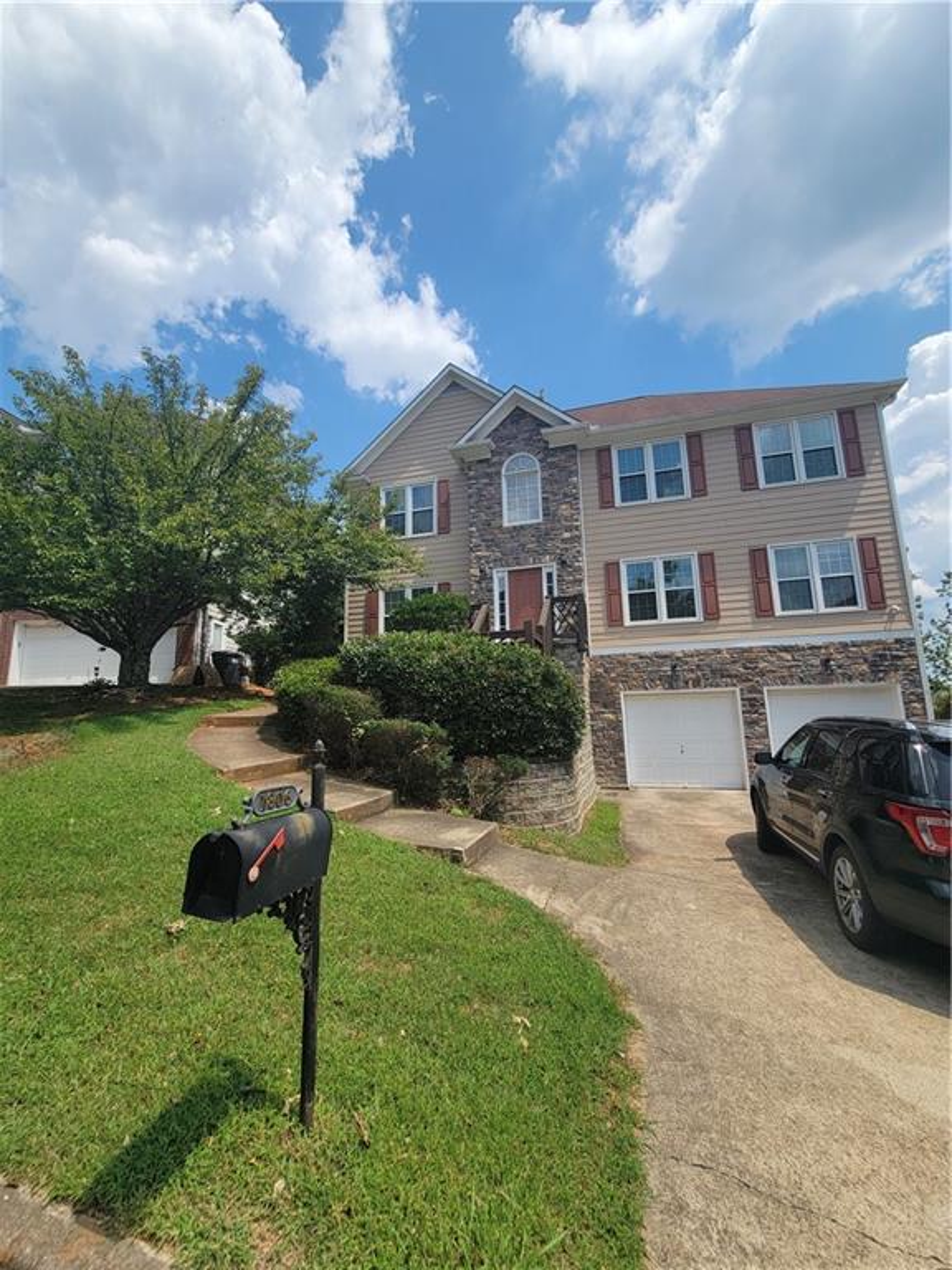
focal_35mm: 13
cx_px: 476
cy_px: 635
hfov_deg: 89.9
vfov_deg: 106.2
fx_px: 477
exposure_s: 1/1957
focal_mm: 2.2
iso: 50
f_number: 2.2
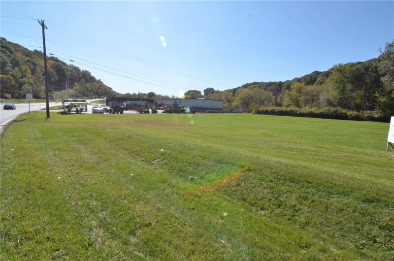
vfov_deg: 67.2
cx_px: 197
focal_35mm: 18
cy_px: 130
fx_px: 197
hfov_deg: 90.1
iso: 1600
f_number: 14
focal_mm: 12
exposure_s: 1/800
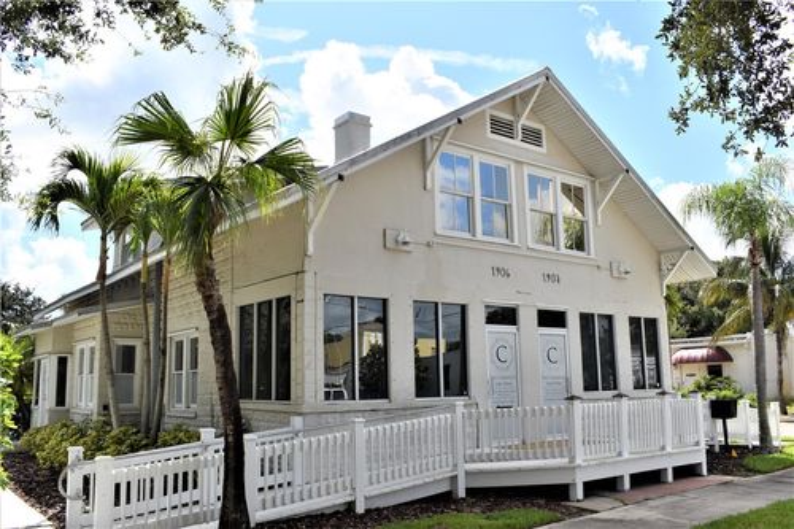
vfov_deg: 41.7
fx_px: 694
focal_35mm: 32
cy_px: 264
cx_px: 397
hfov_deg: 59.5
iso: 100
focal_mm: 21
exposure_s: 1/200
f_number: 13
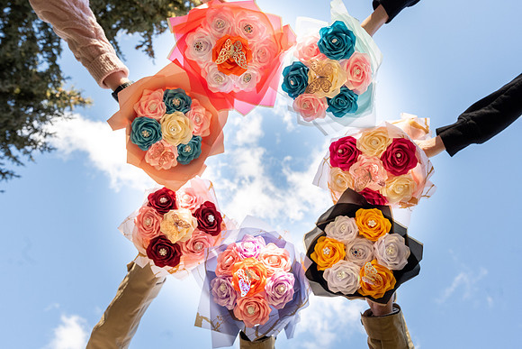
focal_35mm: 28
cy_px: 174
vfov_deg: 47.2
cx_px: 261
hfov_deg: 66.4
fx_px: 399
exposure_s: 1/640
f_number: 8
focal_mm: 27.5
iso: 1250
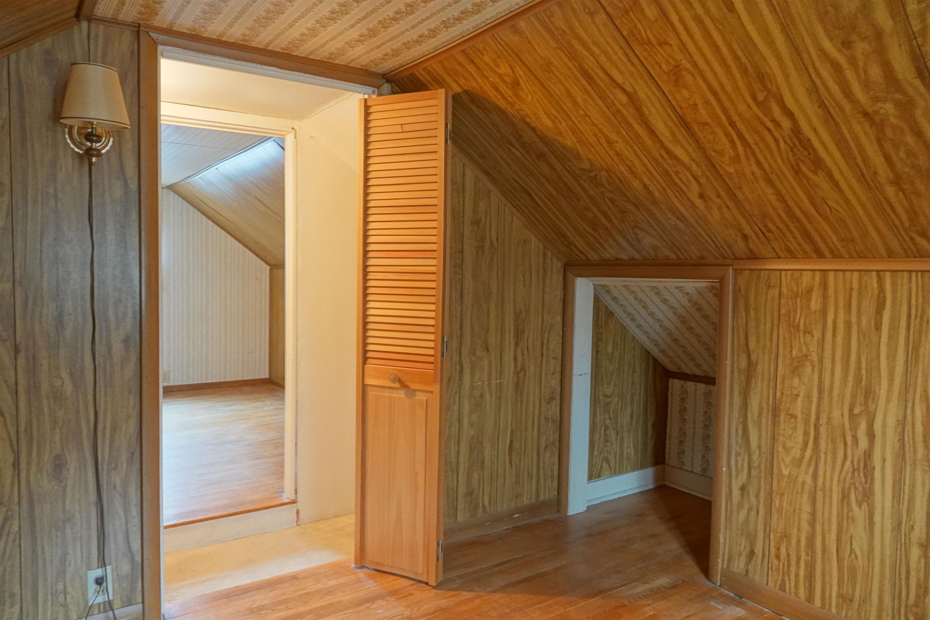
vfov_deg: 53.1
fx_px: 620
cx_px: 465
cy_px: 310
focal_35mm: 24
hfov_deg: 73.7
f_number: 2.4
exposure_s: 1/30
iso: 2500
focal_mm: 8.8
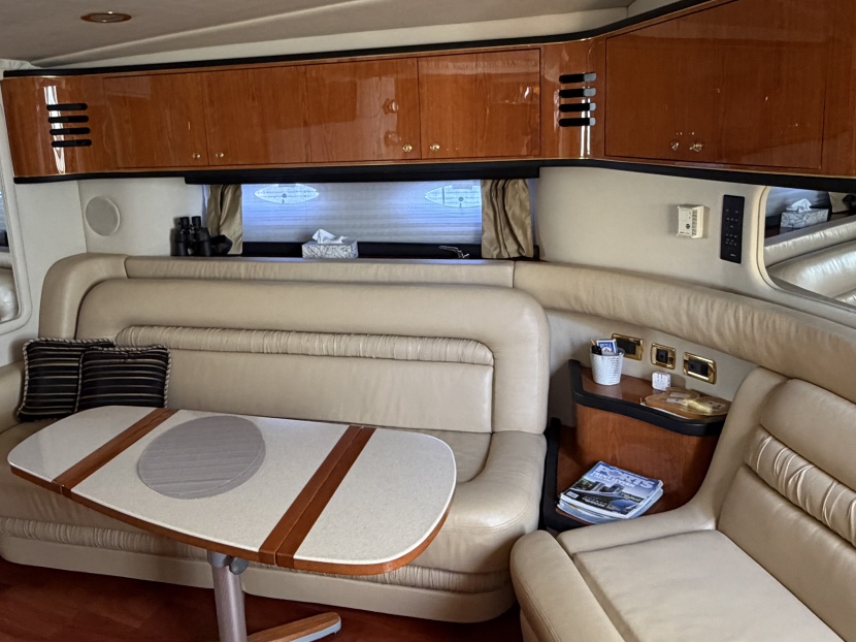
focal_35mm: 27
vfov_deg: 50.8
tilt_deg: -8.0
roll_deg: +3.9
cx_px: 389
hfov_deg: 65.2
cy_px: 237
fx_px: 667
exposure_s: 1/60
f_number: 2.2
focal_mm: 2.22
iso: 400
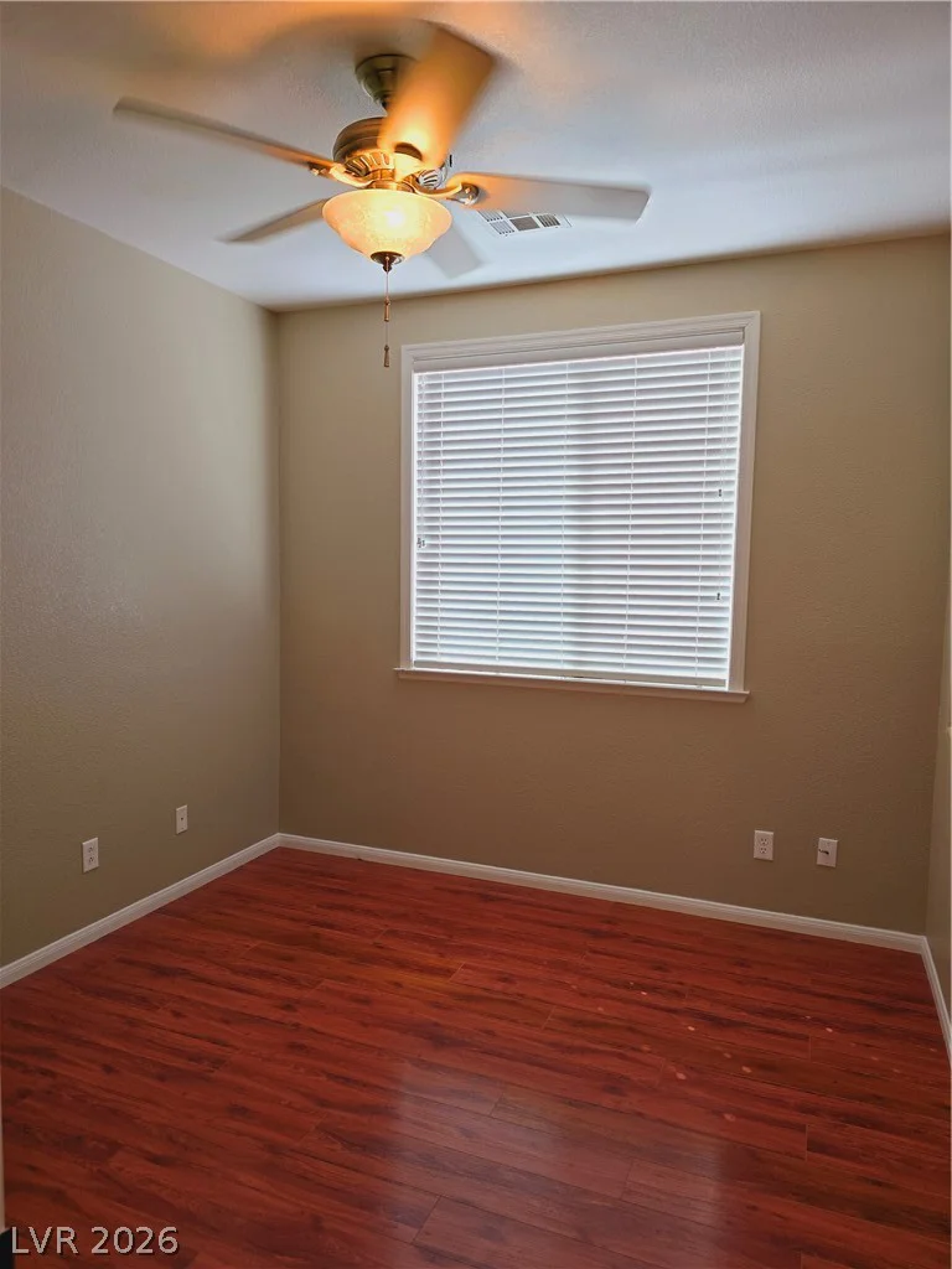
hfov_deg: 58.9
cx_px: 476
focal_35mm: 23
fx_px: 843
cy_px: 634
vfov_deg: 73.9
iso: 64
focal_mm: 6.3
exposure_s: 1/120
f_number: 1.7
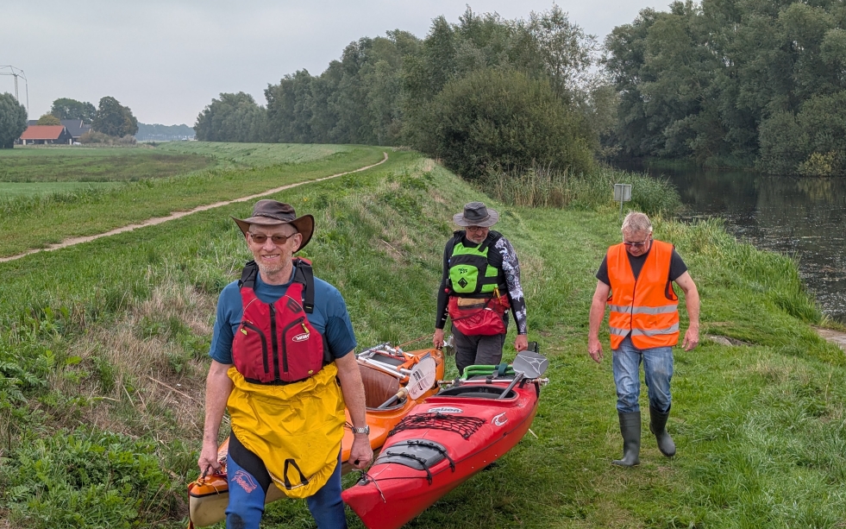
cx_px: 428
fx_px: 1222
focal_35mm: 53
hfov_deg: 38.2
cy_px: 283
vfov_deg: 24.4
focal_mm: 6.9
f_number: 1.68
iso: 22
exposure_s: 1/433
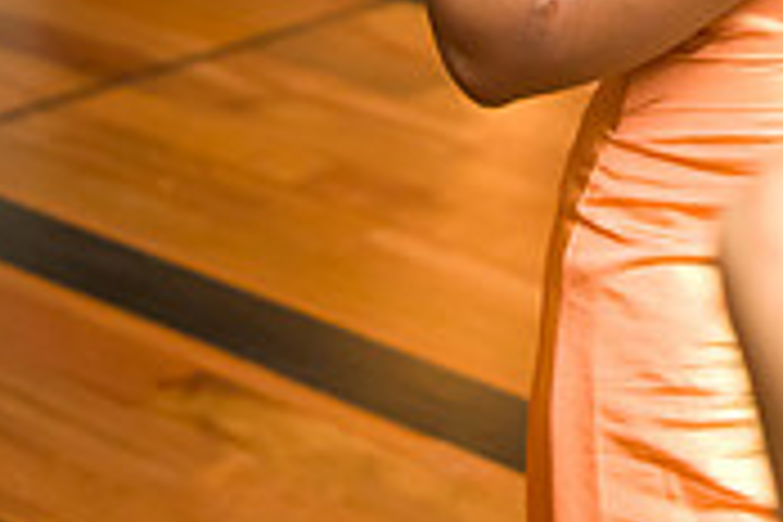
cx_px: 994
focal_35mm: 120
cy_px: -279
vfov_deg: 11.0
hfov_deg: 16.2
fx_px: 2610
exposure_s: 1/125
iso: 3200
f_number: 3.2
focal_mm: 36
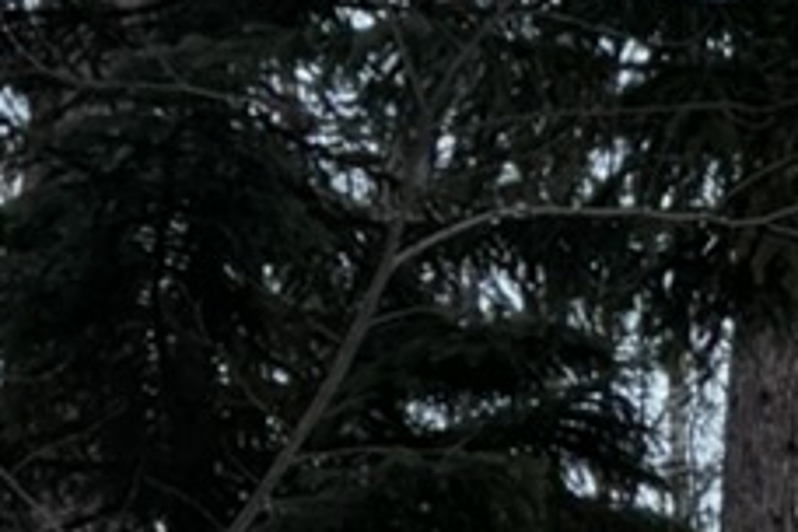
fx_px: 4965
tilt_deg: +9.6
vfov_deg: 5.9
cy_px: 1320
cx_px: 2219
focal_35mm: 224
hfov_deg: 8.1
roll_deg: -1.1
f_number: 1.78
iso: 64
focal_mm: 6.76
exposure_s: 1/100
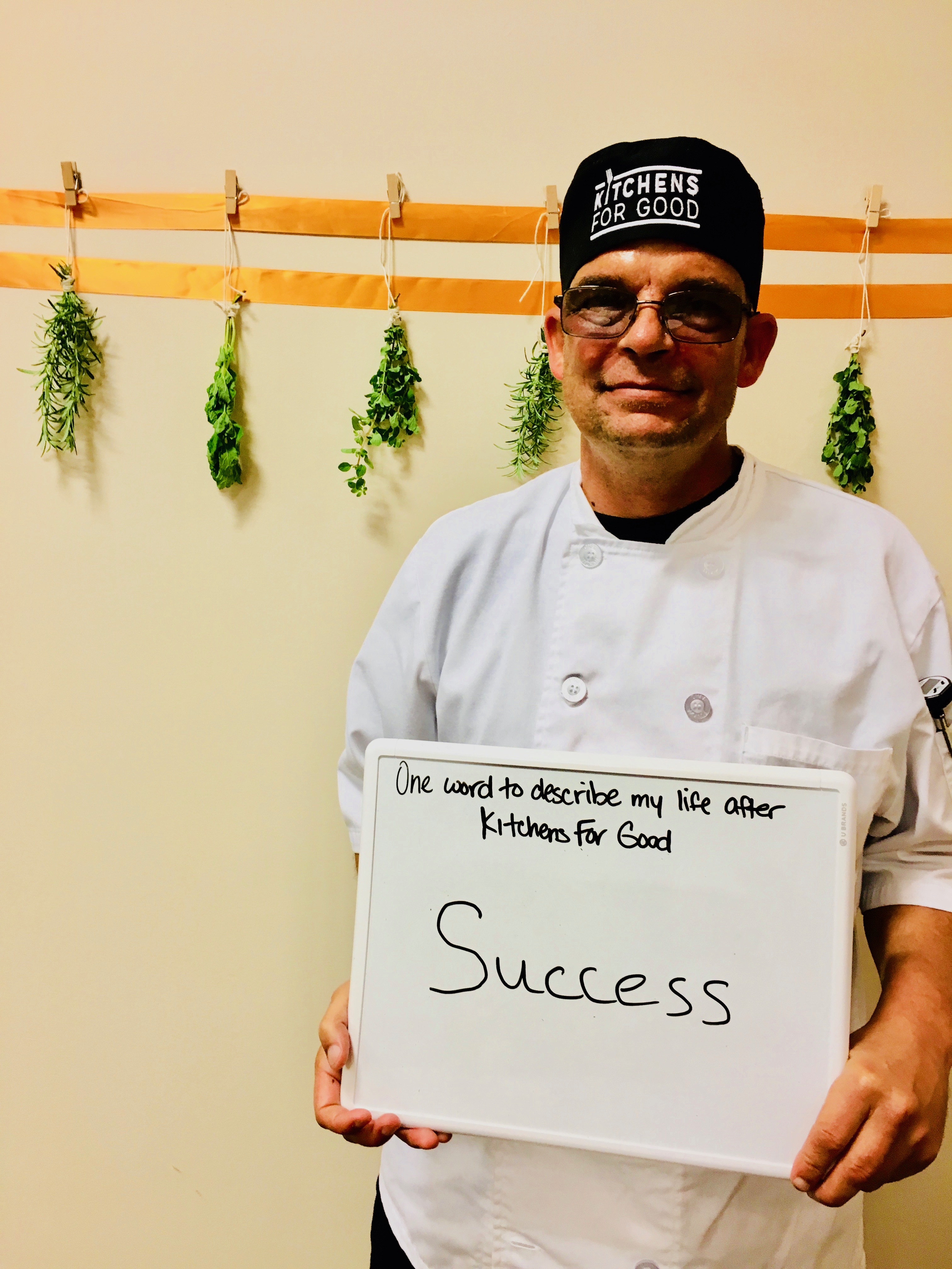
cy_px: 634
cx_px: 476
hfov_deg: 48.2
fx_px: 1063
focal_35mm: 29
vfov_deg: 61.7
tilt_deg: -10.6
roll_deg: -0.9
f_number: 2.2
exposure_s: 1/30
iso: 80
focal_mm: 4.15
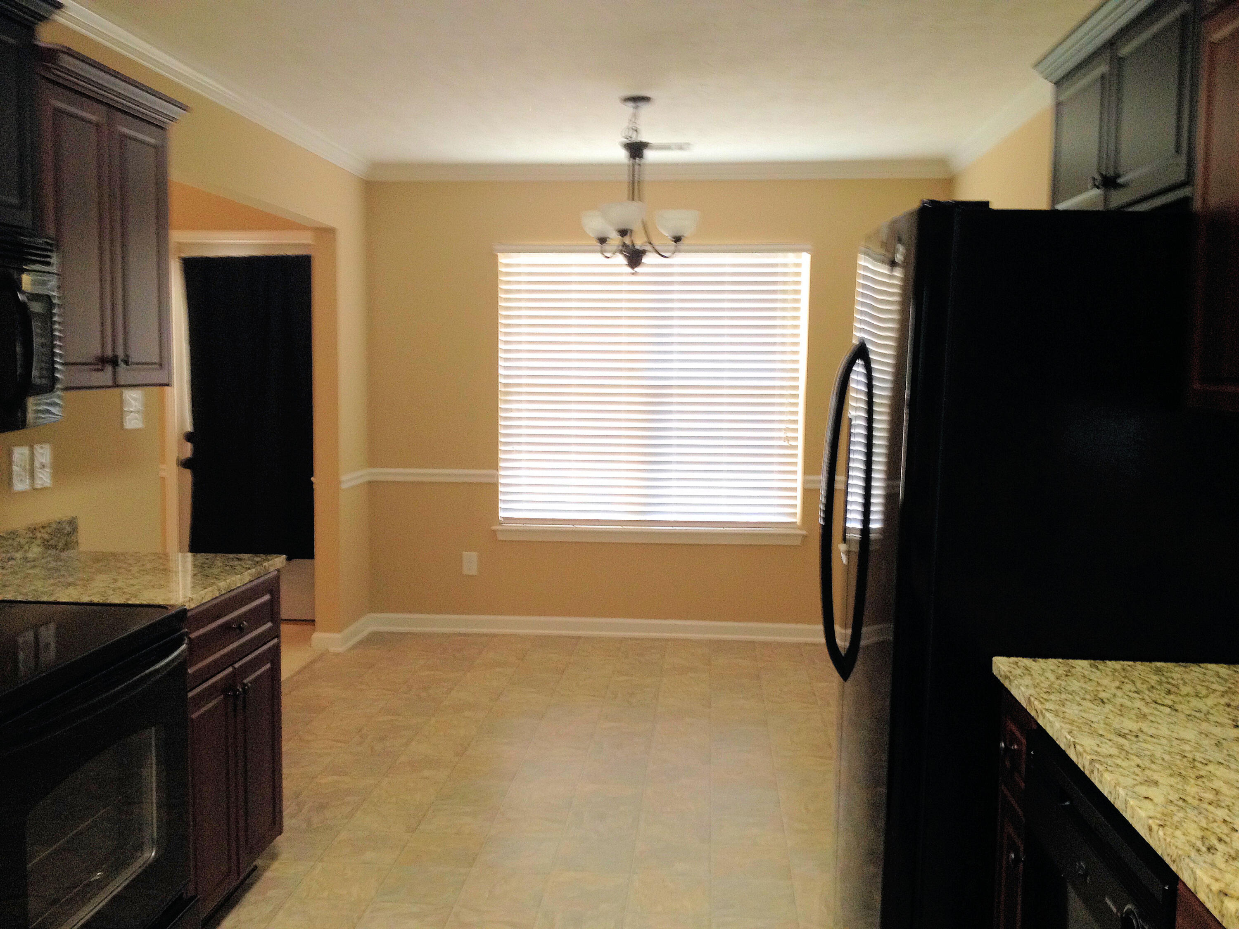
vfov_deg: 40.7
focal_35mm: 35
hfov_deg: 52.6
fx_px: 1253
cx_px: 620
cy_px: 464
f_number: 2.4
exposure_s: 1/20
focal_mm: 4.28
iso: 125
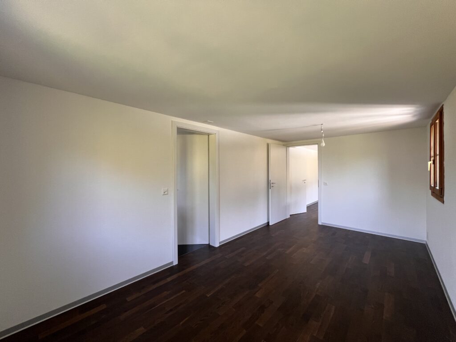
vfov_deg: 89.9
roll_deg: +0.6
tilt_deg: +0.8
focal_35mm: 13
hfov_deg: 106.2
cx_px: 228
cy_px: 171
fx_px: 171
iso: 200
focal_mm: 1.57
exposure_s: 1/99
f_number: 1.8
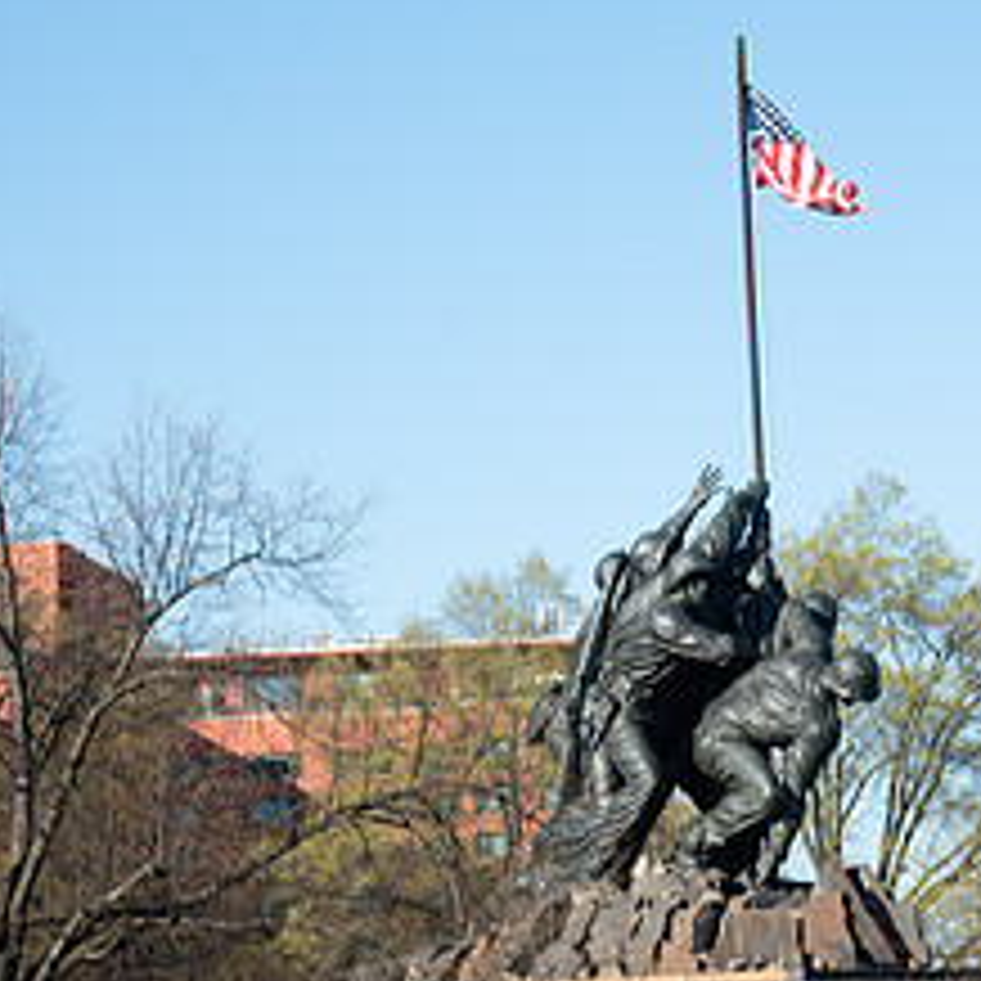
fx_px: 4393
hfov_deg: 12.7
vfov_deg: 12.7
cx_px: 648
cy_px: 454
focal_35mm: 137
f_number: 13
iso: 100
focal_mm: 78
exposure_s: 1/50
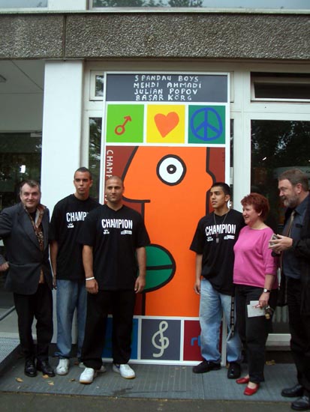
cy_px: 206
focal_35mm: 41
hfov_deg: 35.2
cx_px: 155
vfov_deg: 45.8
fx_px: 489
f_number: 2.8
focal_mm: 6.8
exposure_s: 1/200
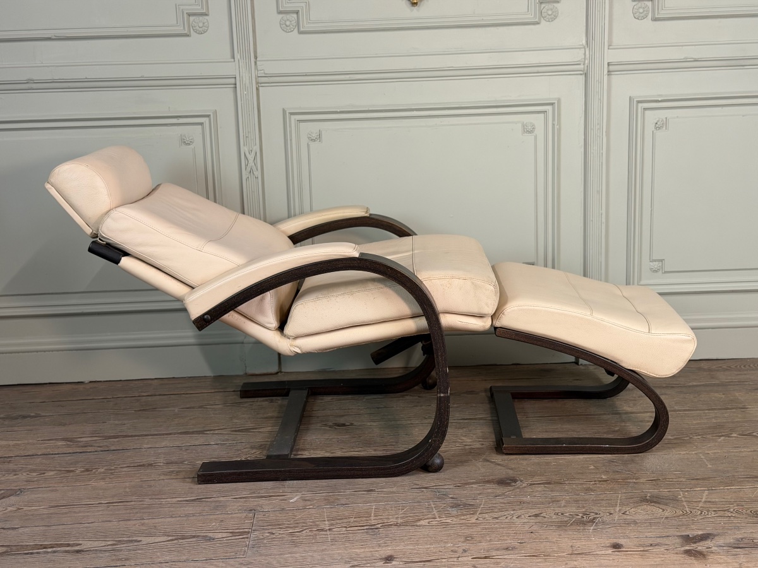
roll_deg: +1.7
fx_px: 1051
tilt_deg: -10.2
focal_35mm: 48
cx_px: 379
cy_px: 284
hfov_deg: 39.7
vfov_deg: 30.3
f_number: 1.78
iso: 160
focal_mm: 6.76
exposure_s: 1/50
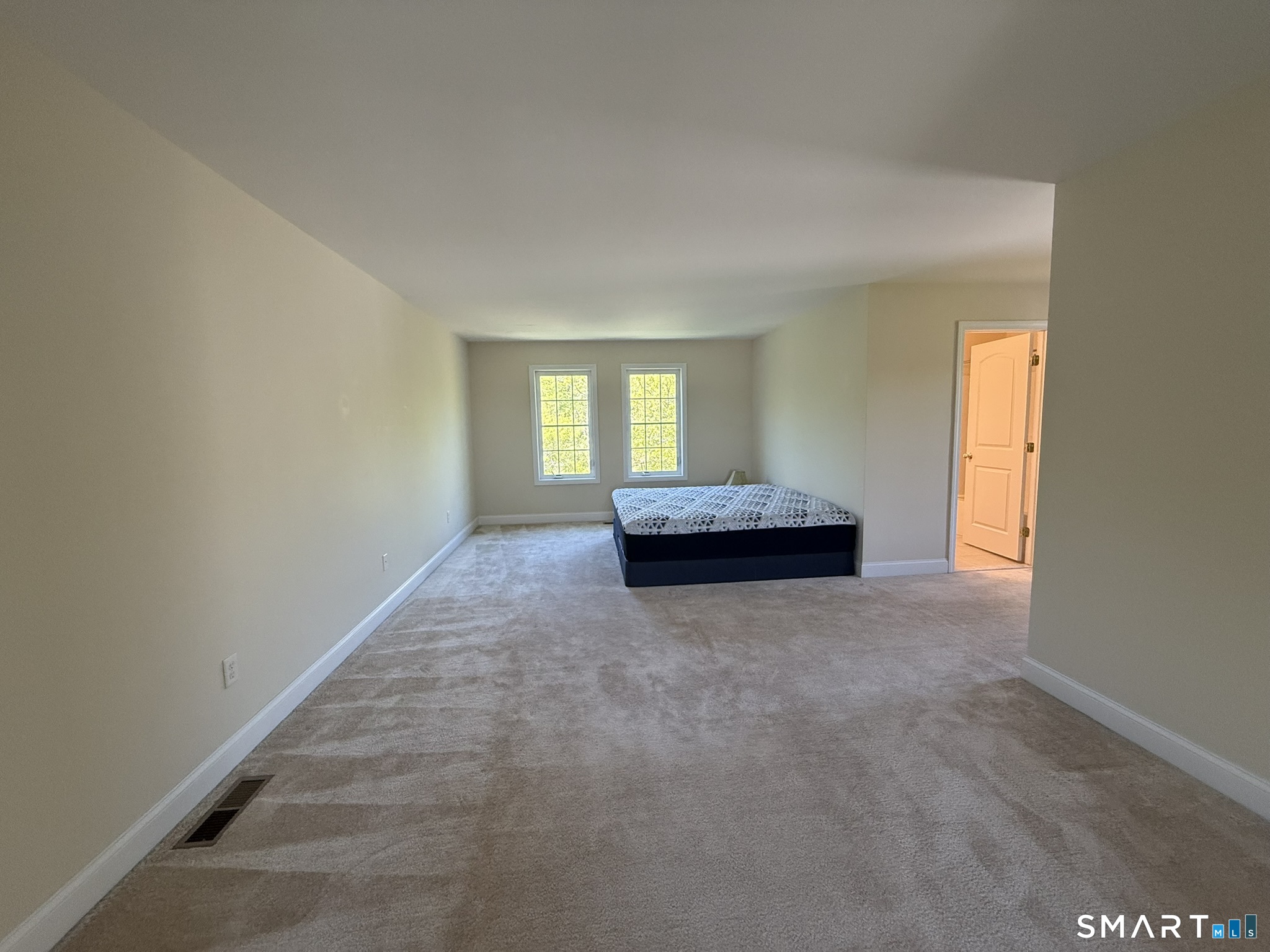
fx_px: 514
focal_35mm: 14
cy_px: 476
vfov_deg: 85.7
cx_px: 635
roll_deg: +1.3
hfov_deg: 102.1
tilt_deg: -5.6
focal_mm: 2.22
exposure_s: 1/120
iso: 320
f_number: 2.2
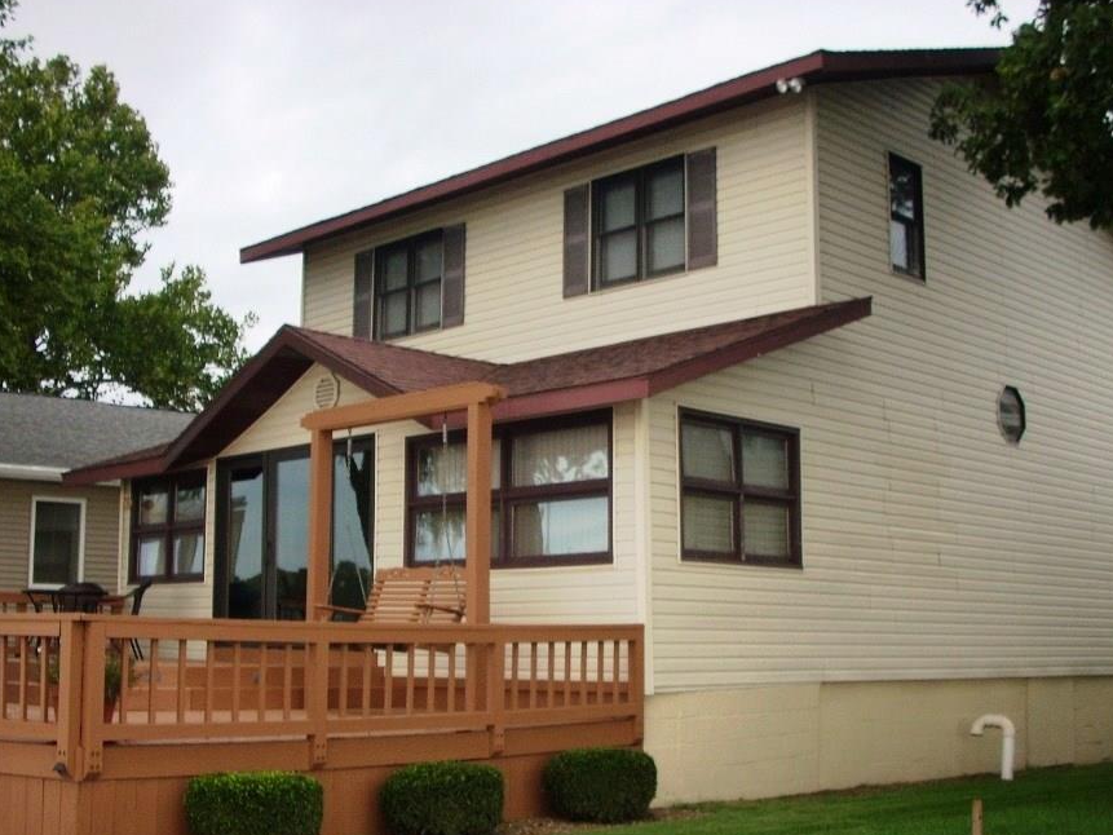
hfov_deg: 42.9
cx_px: 530
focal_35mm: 44
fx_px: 1415
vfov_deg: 32.9
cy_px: 460
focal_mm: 6.2
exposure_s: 1/30
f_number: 2.8
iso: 100
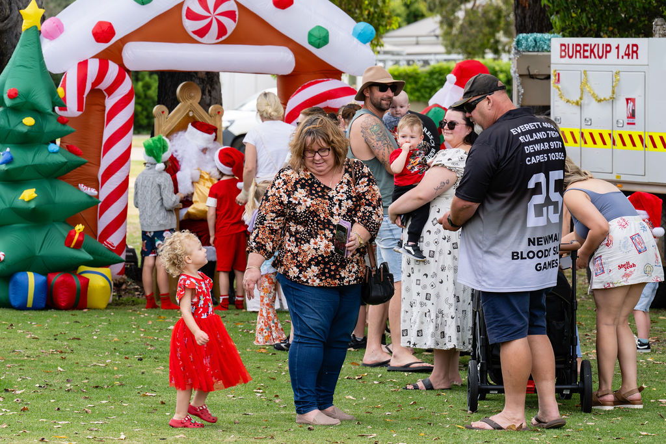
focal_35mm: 195
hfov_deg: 10.5
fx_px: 3616
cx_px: 305
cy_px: 271
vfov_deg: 7.0
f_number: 8
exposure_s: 1/320
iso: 640
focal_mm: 160
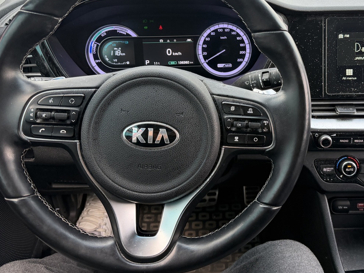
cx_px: 241
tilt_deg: -28.6
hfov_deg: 51.7
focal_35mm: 35
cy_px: 101
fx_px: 368
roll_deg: +1.4
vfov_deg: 40.4
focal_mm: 6.76
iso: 200
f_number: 1.78
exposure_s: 1/145
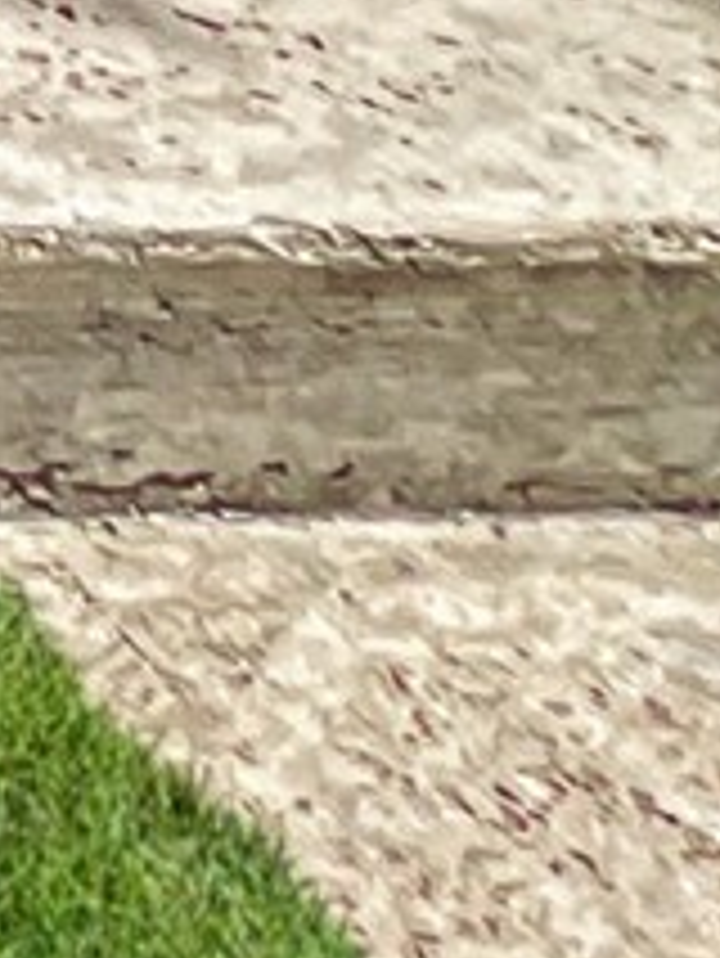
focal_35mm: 125
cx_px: -3082
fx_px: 3463
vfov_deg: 10.4
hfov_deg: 6.0
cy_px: -2051
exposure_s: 1/800
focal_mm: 1.57
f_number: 1.8
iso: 32
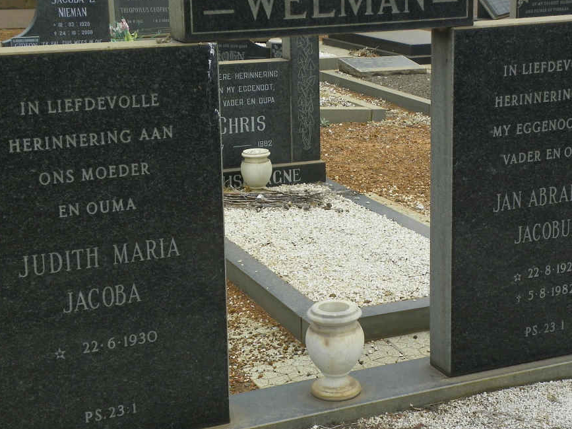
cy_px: 203
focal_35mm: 72
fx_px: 1190
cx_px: 356
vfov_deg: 20.4
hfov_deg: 27.0
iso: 64
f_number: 5
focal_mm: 9.2
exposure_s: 1/320
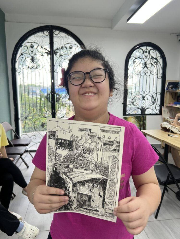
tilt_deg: -9.1
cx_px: 90
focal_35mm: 26
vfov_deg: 67.3
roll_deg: +0.1
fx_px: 180
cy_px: 120
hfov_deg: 53.1
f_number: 1.5
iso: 50
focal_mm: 5.7
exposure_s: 1/155
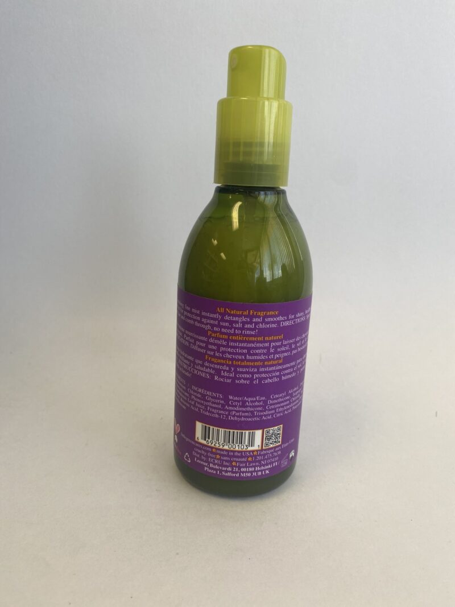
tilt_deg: -14.5
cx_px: 228
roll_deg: -2.1
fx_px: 456
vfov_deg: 67.3
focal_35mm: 26
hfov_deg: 53.1
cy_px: 304
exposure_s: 1/120
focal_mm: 4.25
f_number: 1.8
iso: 50
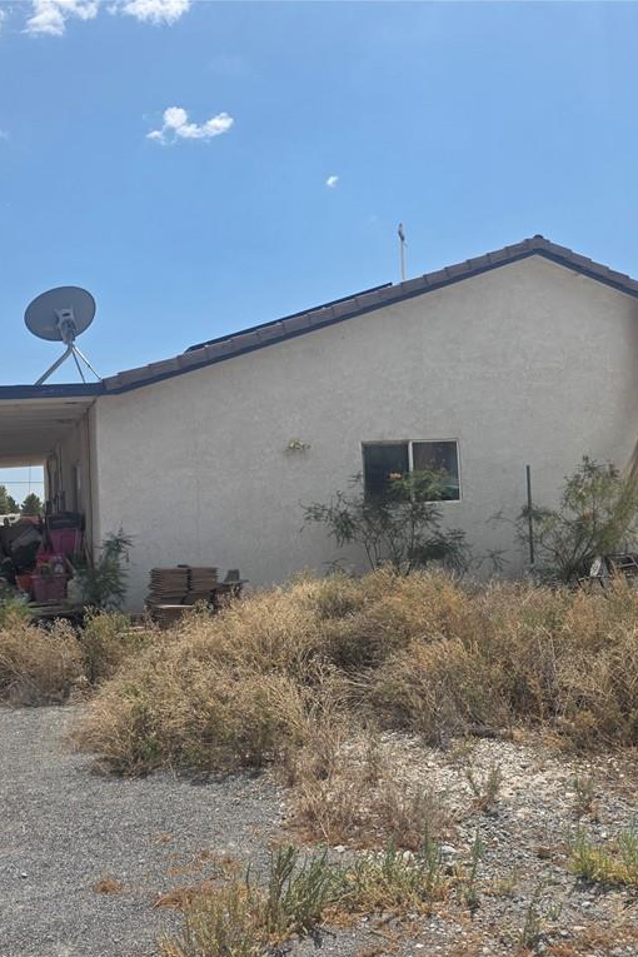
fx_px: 851
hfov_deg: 41.1
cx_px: 323
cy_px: 479
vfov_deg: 58.7
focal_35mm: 32
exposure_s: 1/7944
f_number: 1.7
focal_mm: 6.3
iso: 80
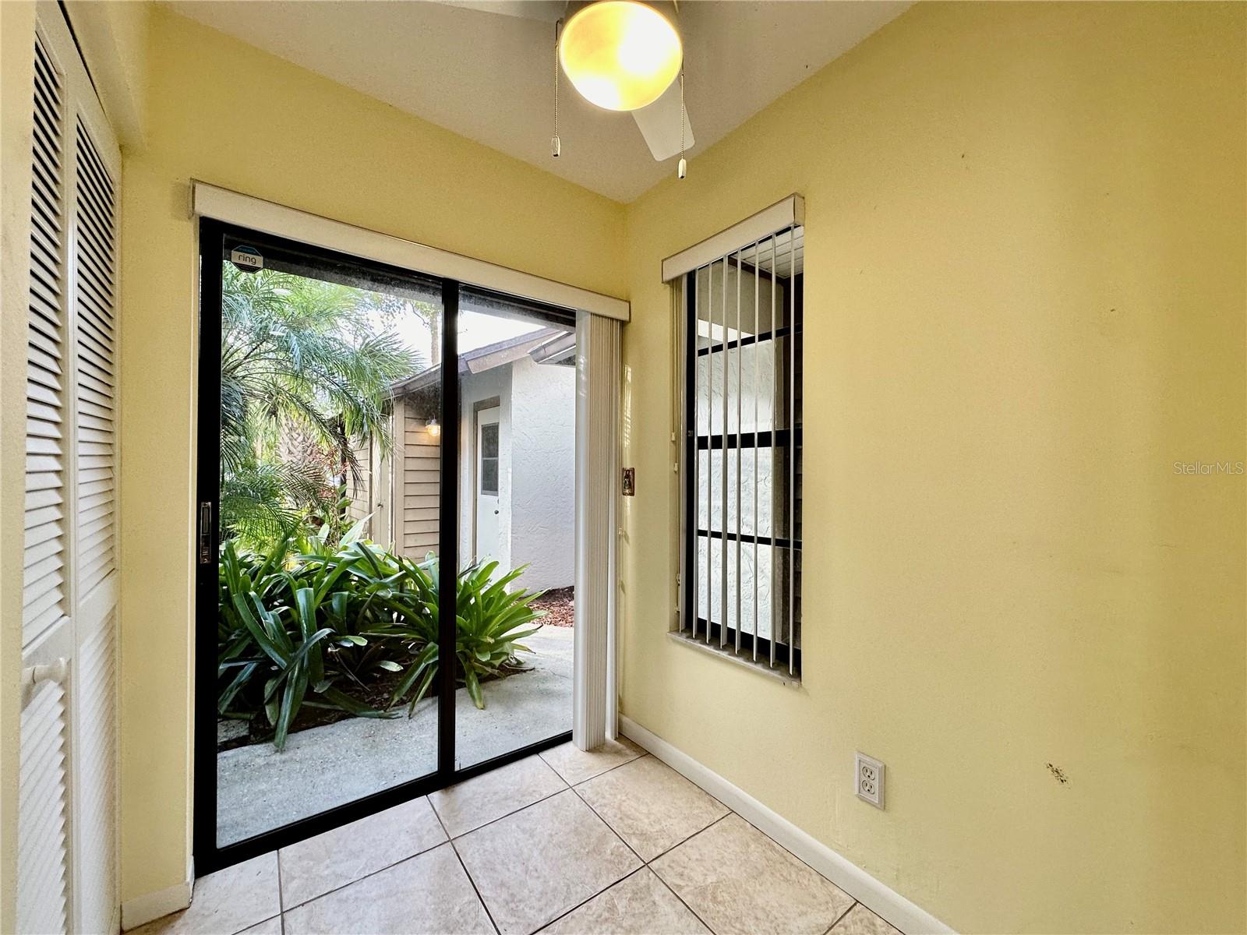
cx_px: 624
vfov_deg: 85.7
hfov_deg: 102.1
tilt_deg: +0.5
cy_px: 468
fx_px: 504
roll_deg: -0.8
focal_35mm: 14
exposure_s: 1/120
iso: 80
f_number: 2.2
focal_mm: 2.22
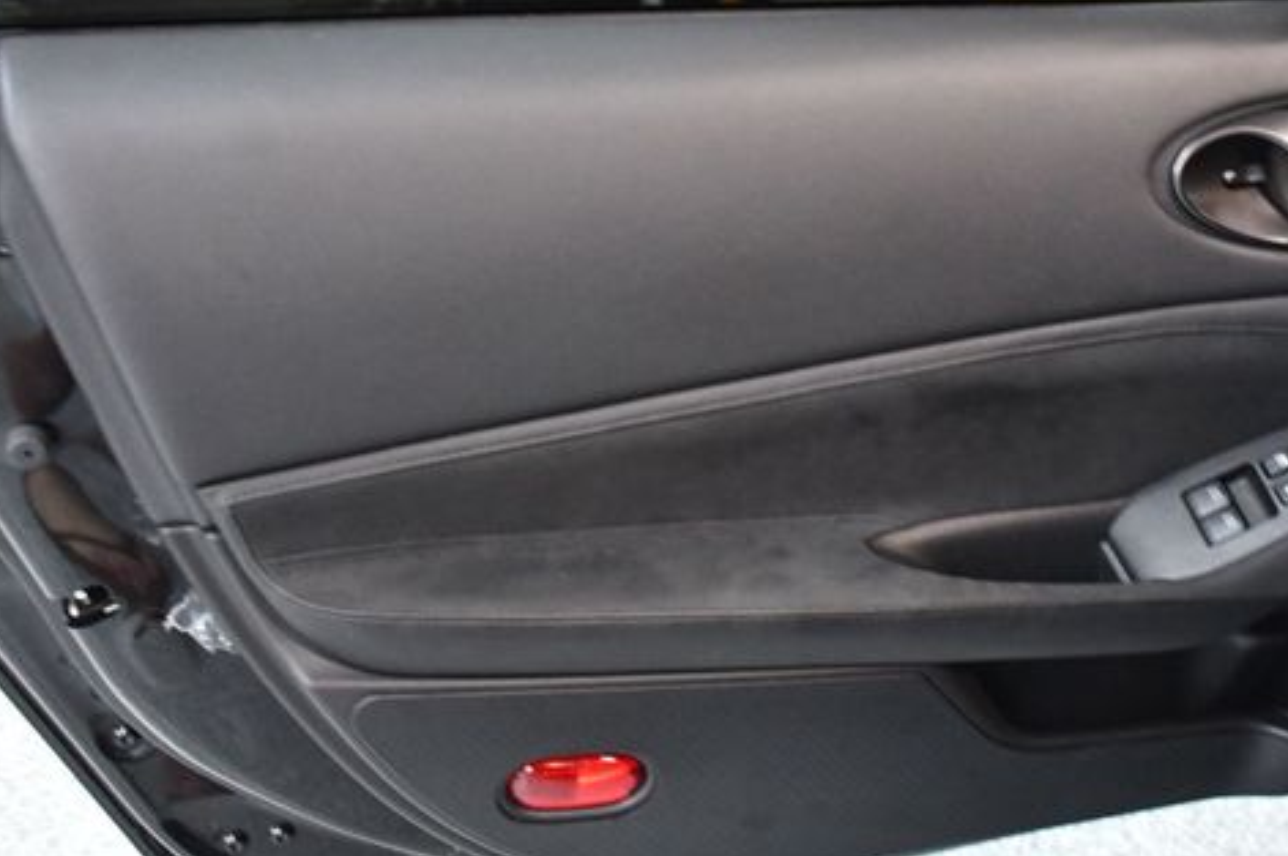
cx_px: 856
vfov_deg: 25.5
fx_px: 1894
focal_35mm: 53
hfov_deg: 37.2
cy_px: 402
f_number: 3.8
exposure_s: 1/60
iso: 5000
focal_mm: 26
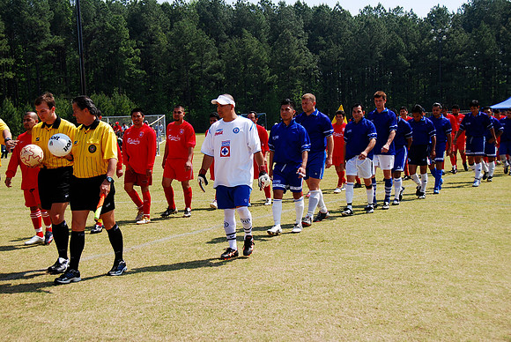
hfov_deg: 33.4
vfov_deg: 22.7
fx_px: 853
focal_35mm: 60
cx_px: 256
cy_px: 171
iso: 100
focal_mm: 40
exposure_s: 1/400
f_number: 5.6
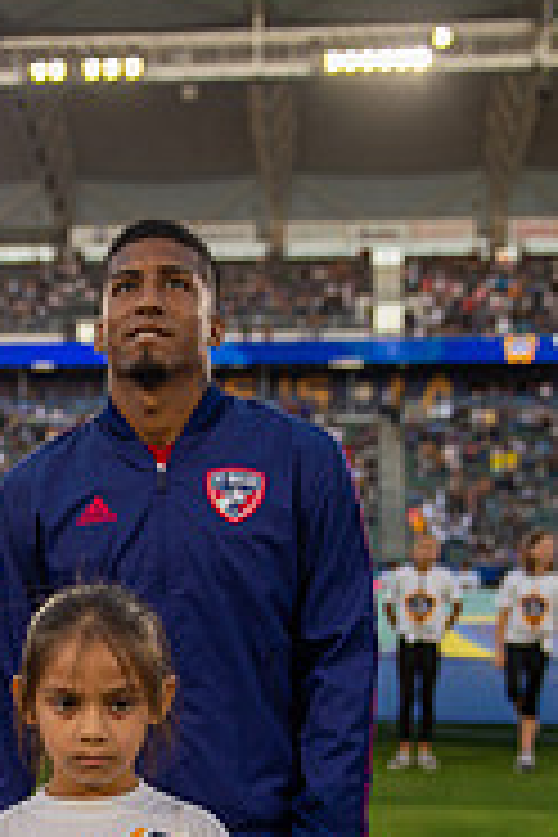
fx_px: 1744
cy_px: 765
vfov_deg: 26.1
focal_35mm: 75
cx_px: 104
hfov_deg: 18.0
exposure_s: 1/640
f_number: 2.8
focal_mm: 31
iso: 320
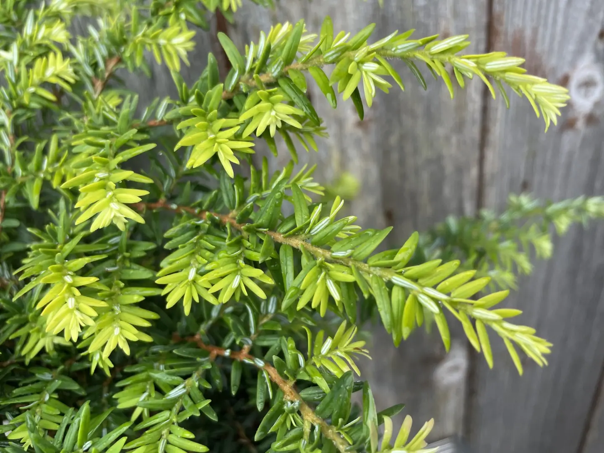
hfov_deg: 67.3
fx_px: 454
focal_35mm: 26
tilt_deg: -30.9
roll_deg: +11.0
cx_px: 302
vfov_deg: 53.1
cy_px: 226
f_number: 1.6
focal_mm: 4.2
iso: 32
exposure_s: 1/175
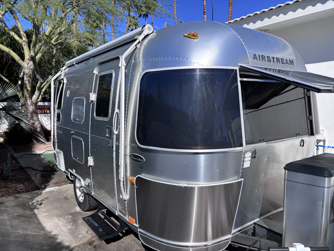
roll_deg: +0.4
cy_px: 126
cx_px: 167
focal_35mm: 26
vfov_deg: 53.1
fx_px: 251
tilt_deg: -7.5
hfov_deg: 67.3
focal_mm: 5.96
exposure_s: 1/2710
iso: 50
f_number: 1.6
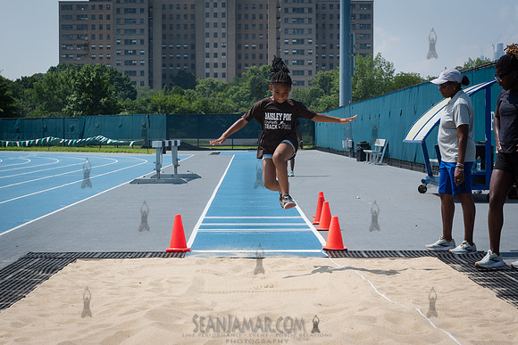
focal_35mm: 82
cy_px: 172
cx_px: 259
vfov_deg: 16.7
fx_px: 1176
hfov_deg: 24.9
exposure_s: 1/400
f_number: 13
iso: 400
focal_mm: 80
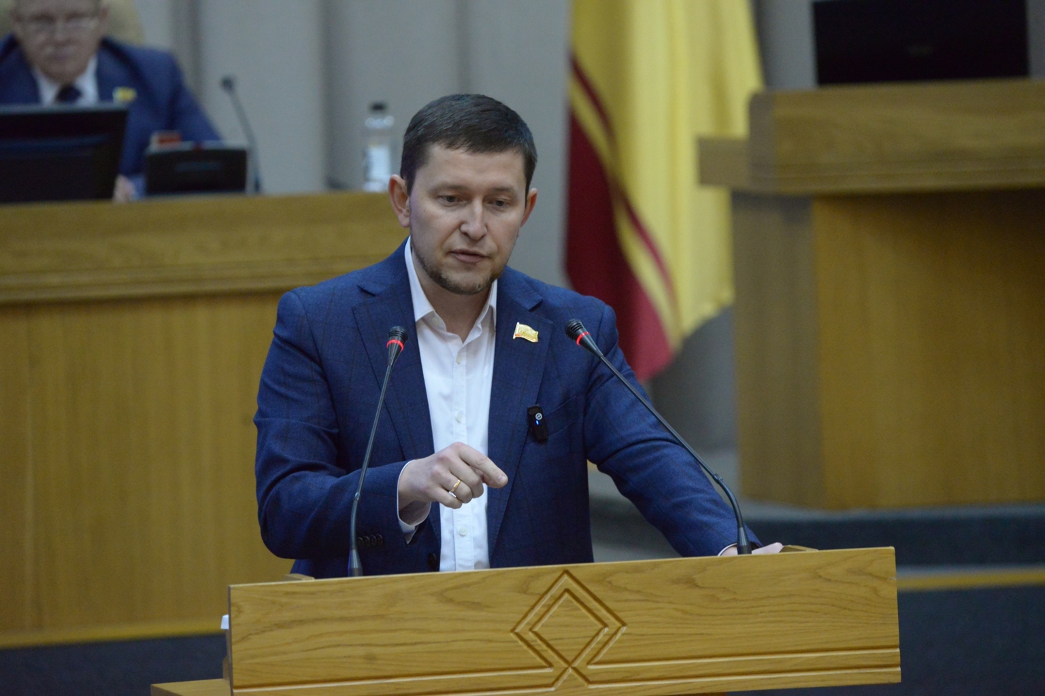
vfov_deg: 4.6
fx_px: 8708
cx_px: 522
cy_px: 348
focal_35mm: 300
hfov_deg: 6.9
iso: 6400
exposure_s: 1/250
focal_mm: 300
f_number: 5.6
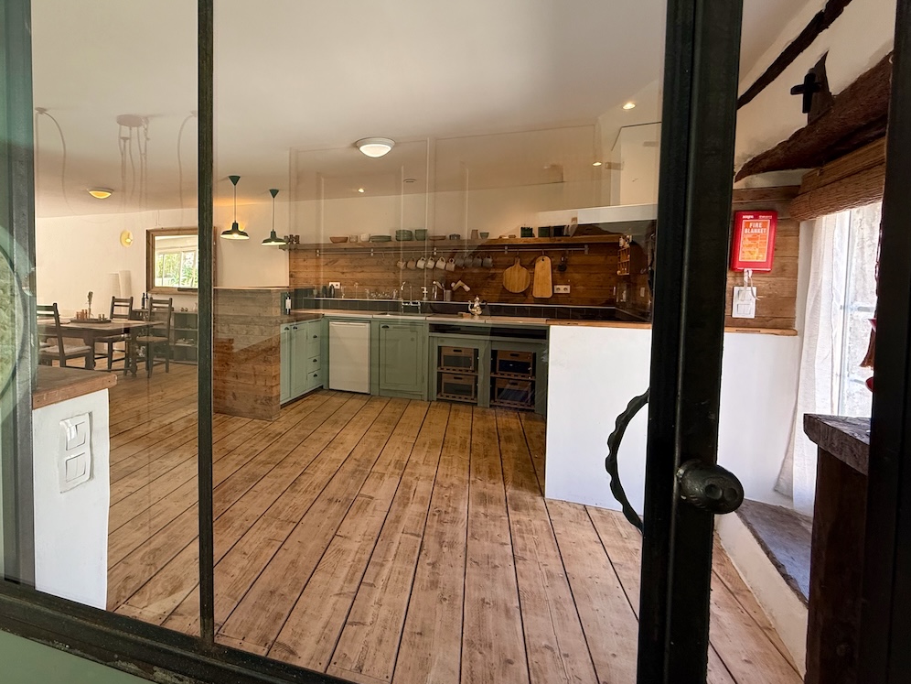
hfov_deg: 85.6
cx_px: 329
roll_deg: -0.9
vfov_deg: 71.3
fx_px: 474
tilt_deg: -3.0
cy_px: 300
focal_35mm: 18
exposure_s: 1/99
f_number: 2.2
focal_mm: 2.22
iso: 200
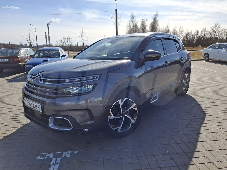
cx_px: 114
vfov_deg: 58.9
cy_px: 85
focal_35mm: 23
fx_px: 151
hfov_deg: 73.9
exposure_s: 1/2203
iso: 50
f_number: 1.8
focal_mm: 5.54
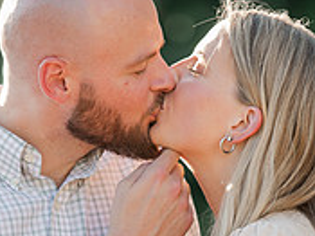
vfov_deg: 3.3
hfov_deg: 4.4
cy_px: 301
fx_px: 4056
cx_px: 144
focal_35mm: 446
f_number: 4
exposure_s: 1/500
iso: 400
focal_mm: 180
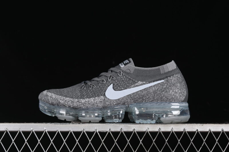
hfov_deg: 27.0
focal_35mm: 75
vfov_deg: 18.2
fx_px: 477
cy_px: 76
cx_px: 114
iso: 160
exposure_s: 1/80
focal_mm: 50
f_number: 7.1
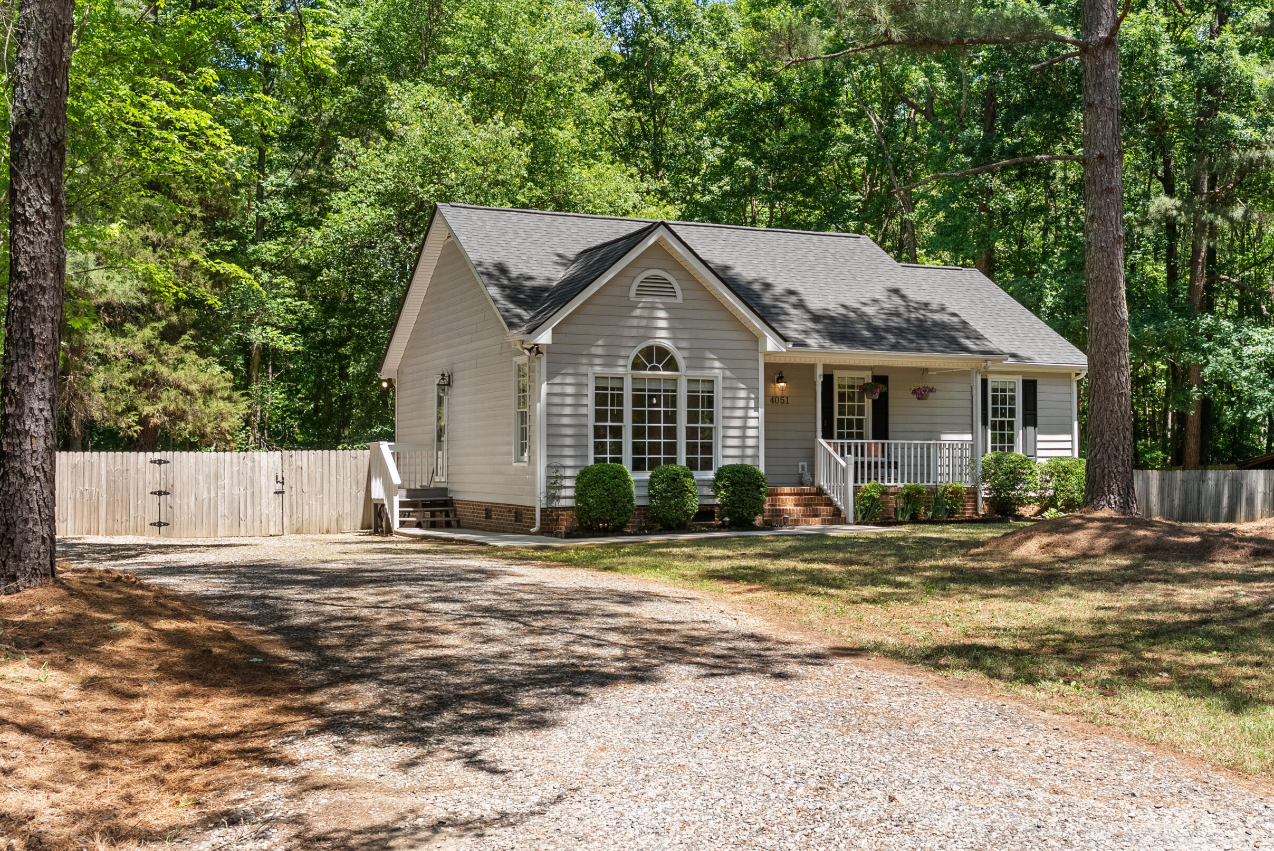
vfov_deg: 32.7
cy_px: 437
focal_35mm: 41
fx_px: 1451
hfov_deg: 47.3
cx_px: 715
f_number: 8
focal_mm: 33
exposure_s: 1/160
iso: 250
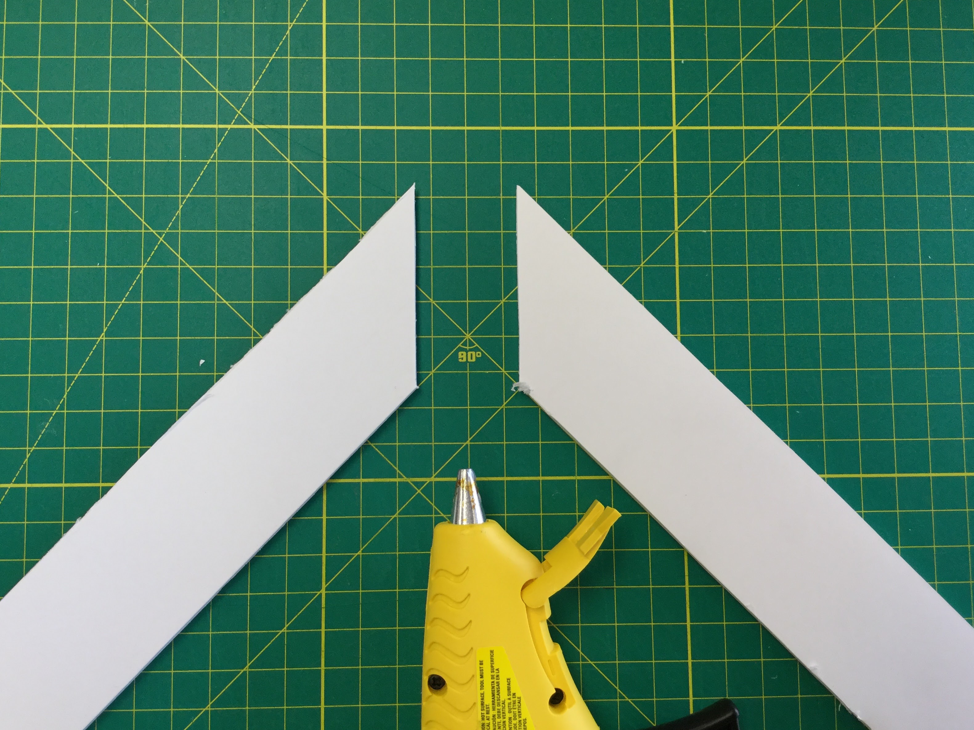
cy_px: 369
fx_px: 900
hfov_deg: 56.8
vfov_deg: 44.2
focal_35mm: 32
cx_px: 493
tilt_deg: -85.3
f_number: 2.4
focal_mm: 3.3
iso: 25
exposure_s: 1/30
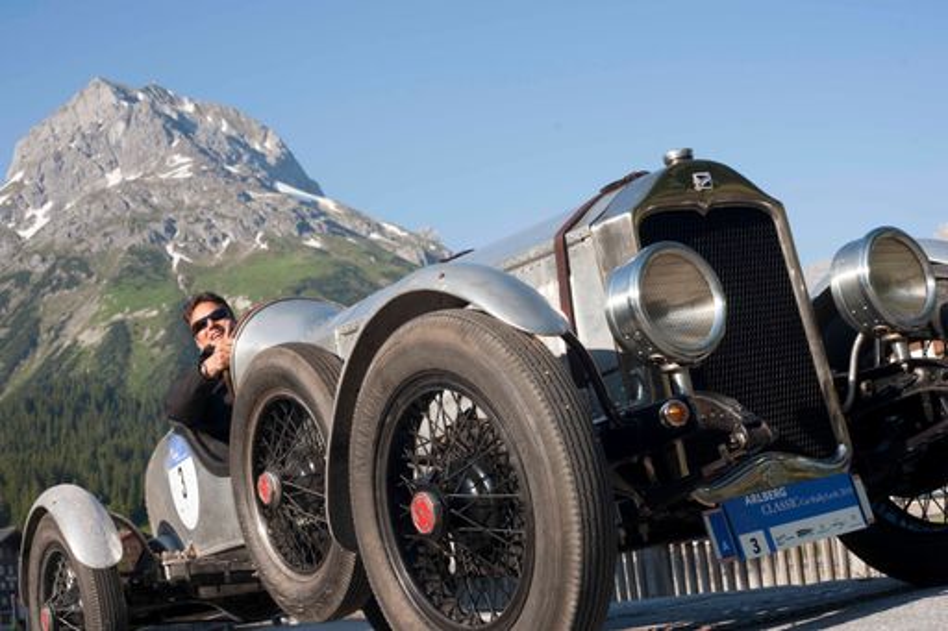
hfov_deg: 39.6
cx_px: 474
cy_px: 316
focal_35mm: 50
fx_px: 1316
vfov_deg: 27.0
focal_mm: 50
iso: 100
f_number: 10
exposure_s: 1/160
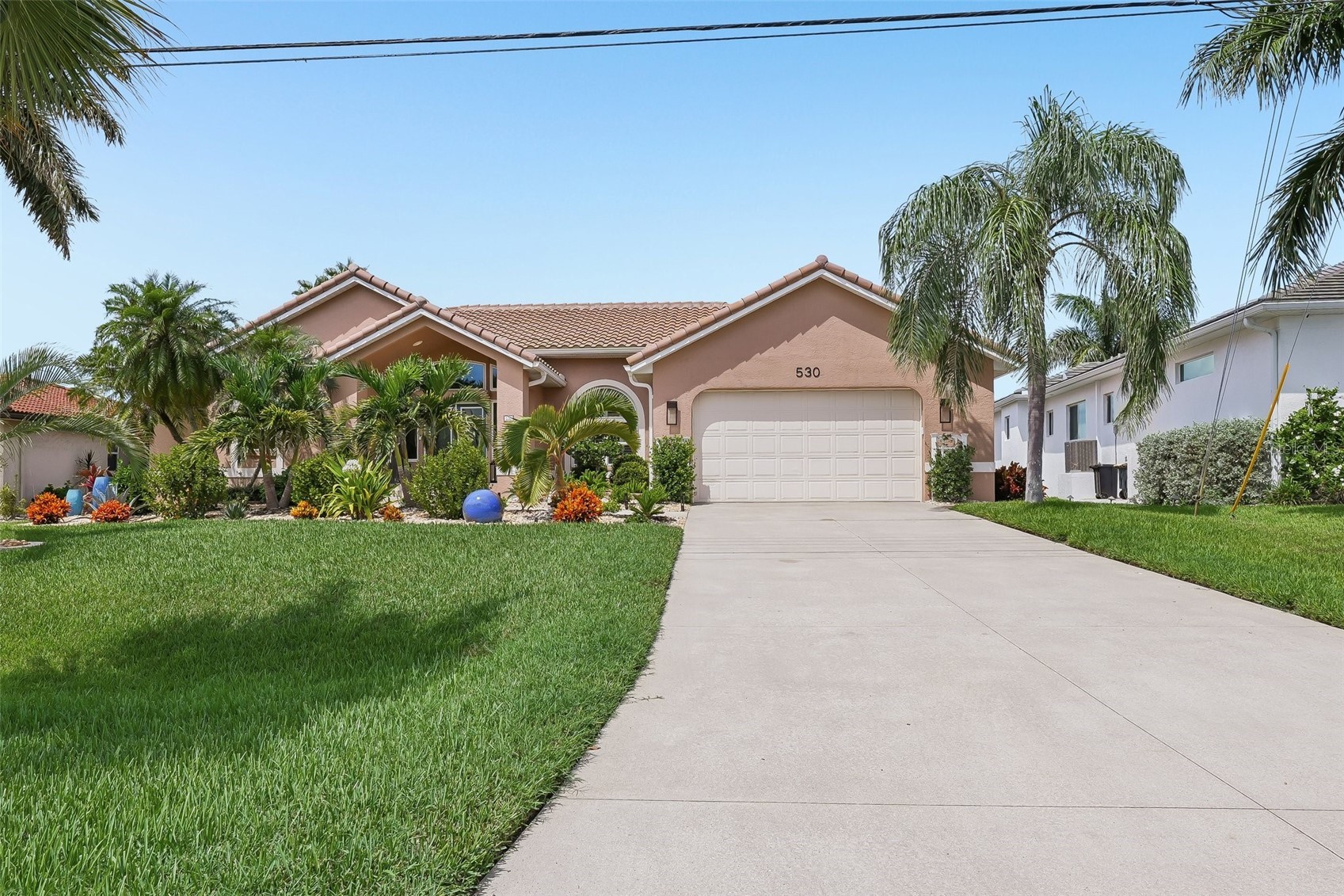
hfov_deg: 81.2
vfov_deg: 59.5
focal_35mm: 21
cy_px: 448
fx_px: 784
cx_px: 672
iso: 50
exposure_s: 1/200
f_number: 8
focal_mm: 14
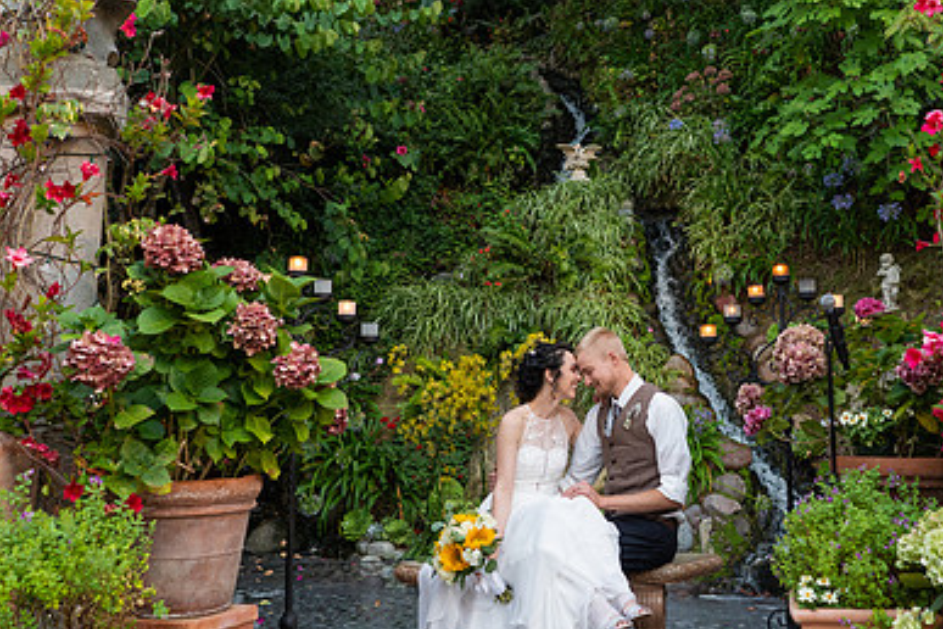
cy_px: 311
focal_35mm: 42
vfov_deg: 31.9
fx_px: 1100
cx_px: 629
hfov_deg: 45.7
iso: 500
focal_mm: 28
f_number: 3.2
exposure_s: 1/200
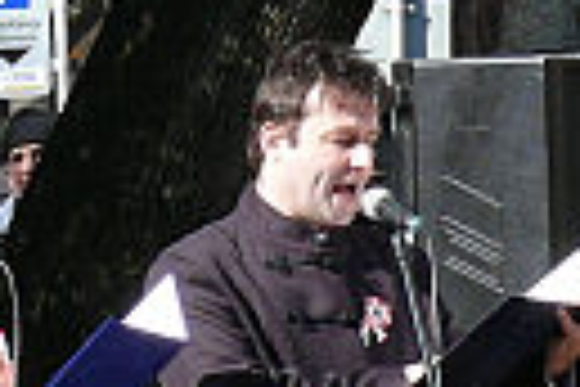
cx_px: 99
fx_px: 10278
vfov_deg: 2.2
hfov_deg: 3.2
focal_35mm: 638
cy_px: 459
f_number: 5.6
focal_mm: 20.9
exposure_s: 1/250
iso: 100
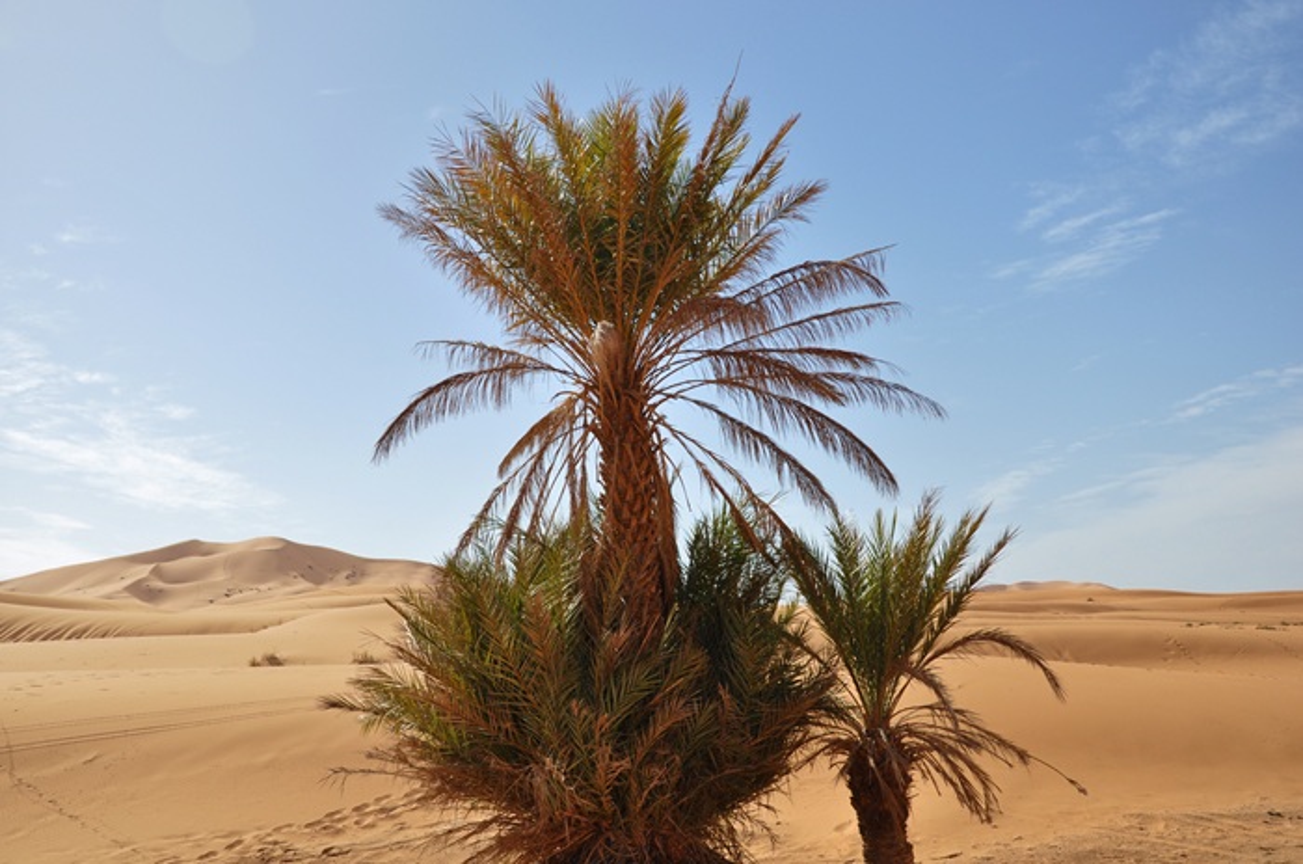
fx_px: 1517
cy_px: 432
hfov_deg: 46.5
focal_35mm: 42
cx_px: 652
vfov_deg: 31.8
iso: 400
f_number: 6.3
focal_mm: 28
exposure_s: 1/1600
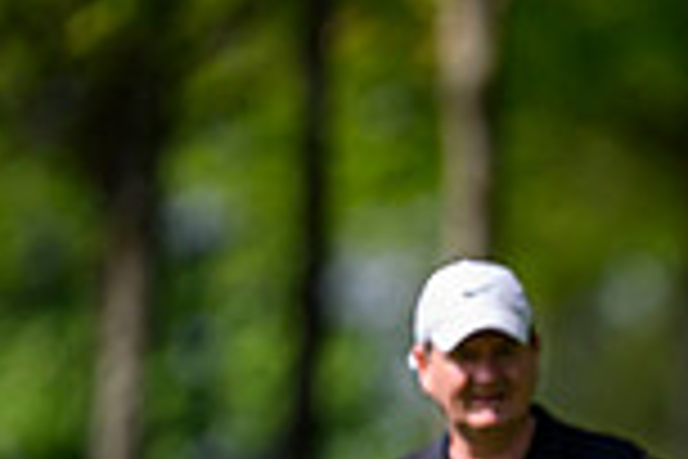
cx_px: 1232
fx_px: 28894
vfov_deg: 0.9
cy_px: 754
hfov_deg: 1.4
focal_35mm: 1512
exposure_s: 1/4000
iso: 500
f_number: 3.5
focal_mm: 400
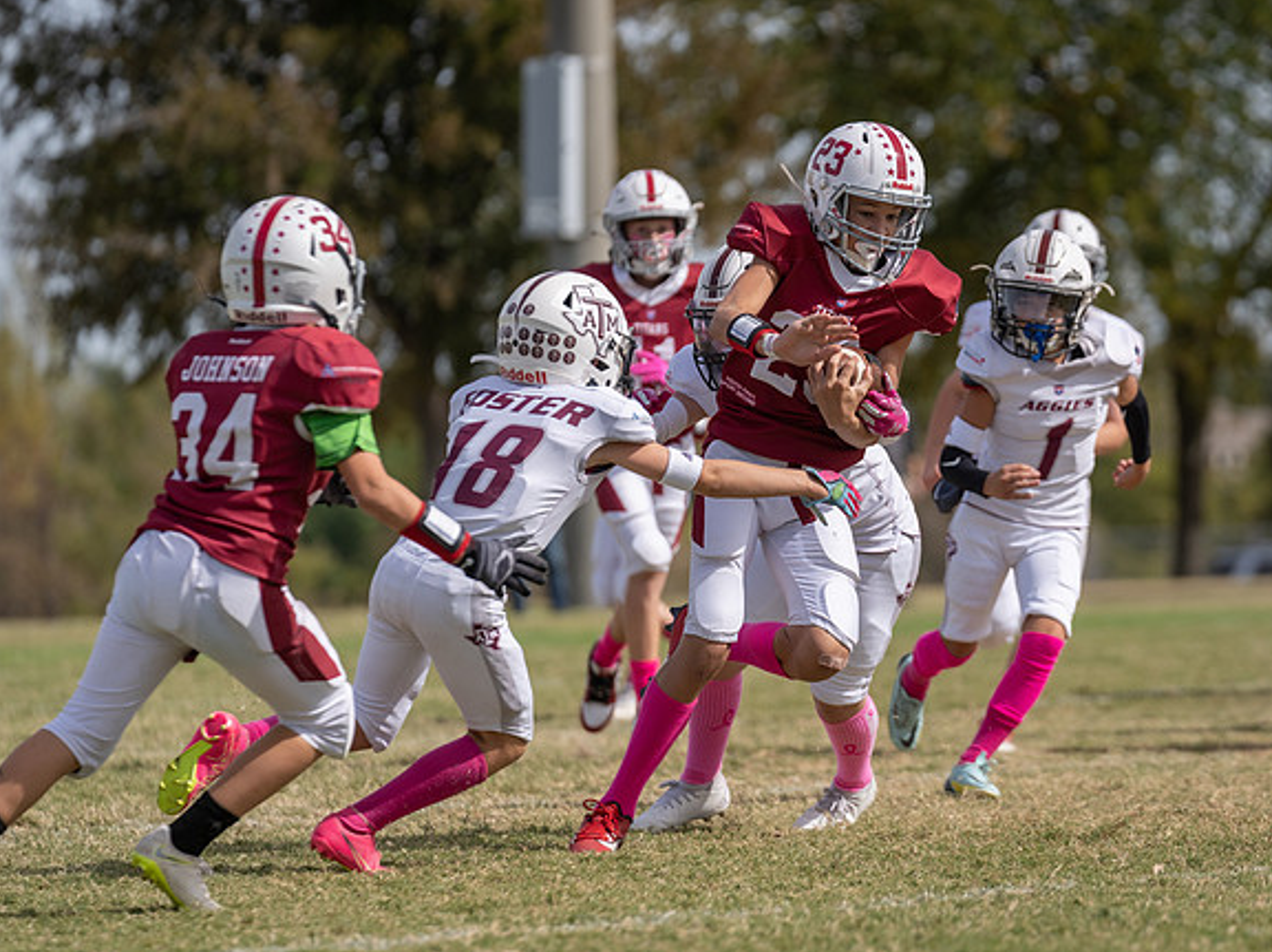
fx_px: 9987
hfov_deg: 7.3
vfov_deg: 5.5
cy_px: 515
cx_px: 864
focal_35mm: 272
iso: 100
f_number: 3.5
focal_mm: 200
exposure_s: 1/2000
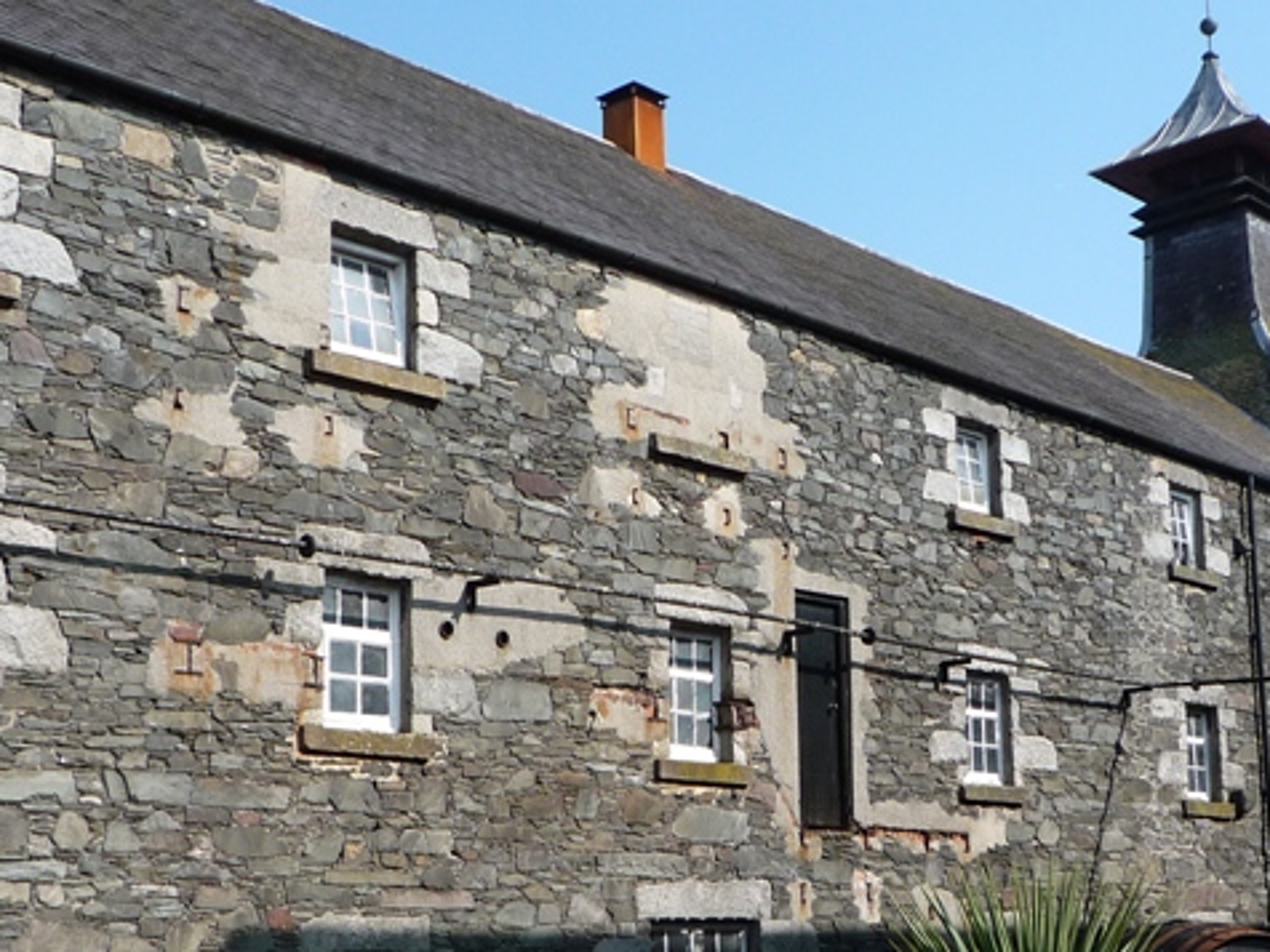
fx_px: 1834
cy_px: 683
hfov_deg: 38.1
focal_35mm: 50
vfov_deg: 28.8
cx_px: 560
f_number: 4
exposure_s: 1/500
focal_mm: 4.4
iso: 100
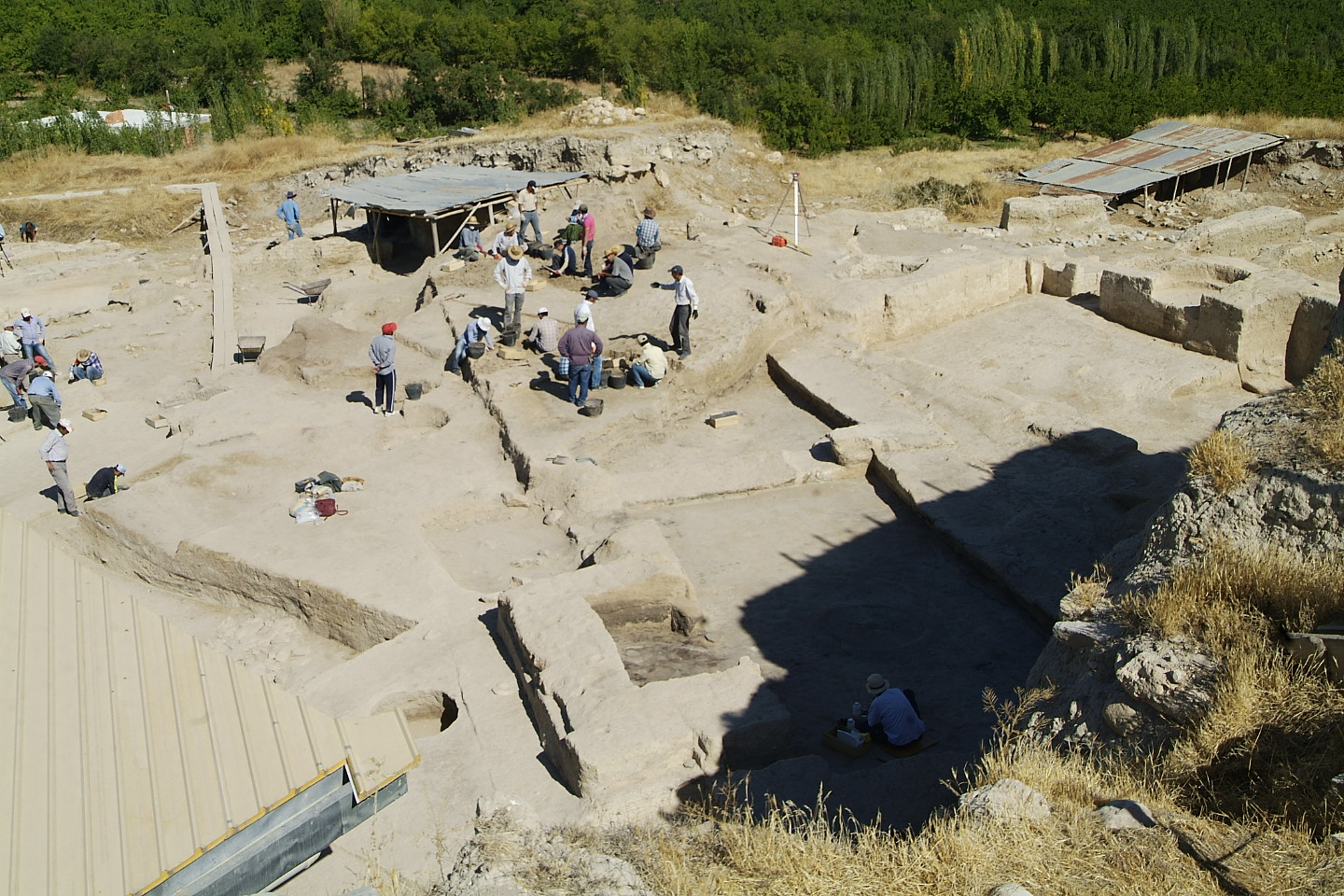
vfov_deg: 34.2
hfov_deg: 49.6
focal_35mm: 39
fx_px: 1456
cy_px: 448
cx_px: 672
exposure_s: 1/250
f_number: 8
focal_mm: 26
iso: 100
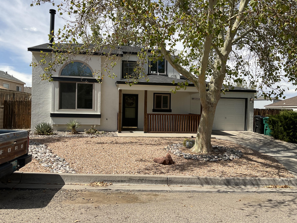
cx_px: 148
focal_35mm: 29
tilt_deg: +1.5
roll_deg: -2.0
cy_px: 112
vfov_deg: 48.2
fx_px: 249
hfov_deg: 61.7
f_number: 1.8
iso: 16
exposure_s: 1/2058
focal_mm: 3
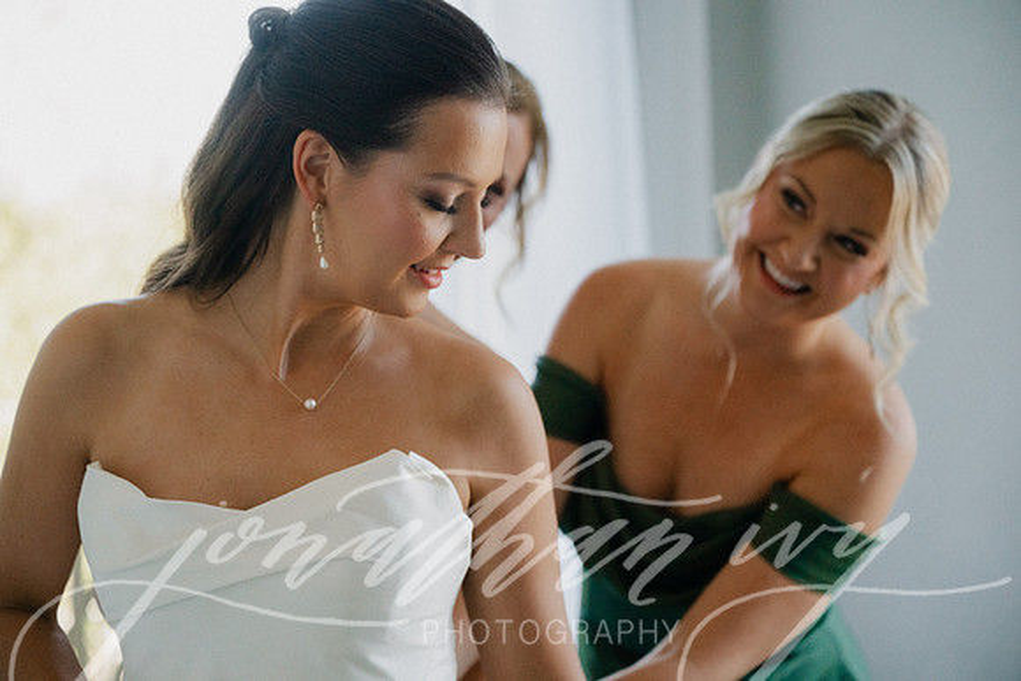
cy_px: 340
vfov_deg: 19.5
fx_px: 1986
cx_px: 510
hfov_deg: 28.8
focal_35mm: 70
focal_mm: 70
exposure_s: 1/1600
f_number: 3.2
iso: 2500
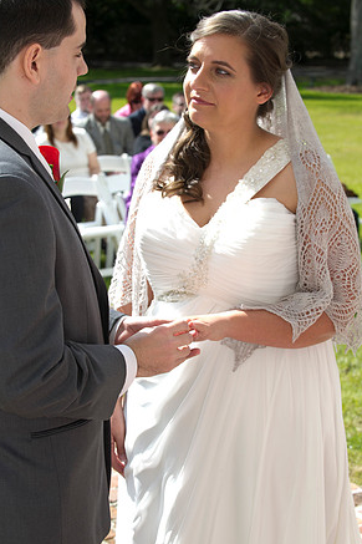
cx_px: 183
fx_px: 1087
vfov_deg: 28.1
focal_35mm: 72
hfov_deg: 18.9
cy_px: 269
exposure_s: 1/100
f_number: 7.1
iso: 100
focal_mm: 70
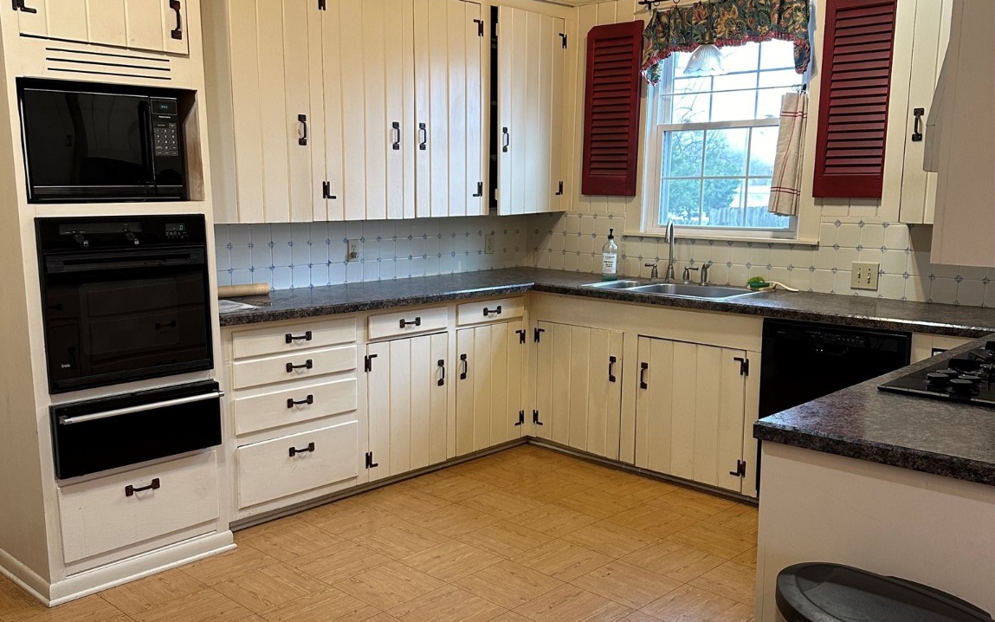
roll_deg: +0.1
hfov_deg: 56.7
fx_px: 922
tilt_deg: -10.9
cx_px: 497
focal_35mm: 34
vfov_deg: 37.2
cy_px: 353
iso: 160
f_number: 1.78
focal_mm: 6.86
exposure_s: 1/60
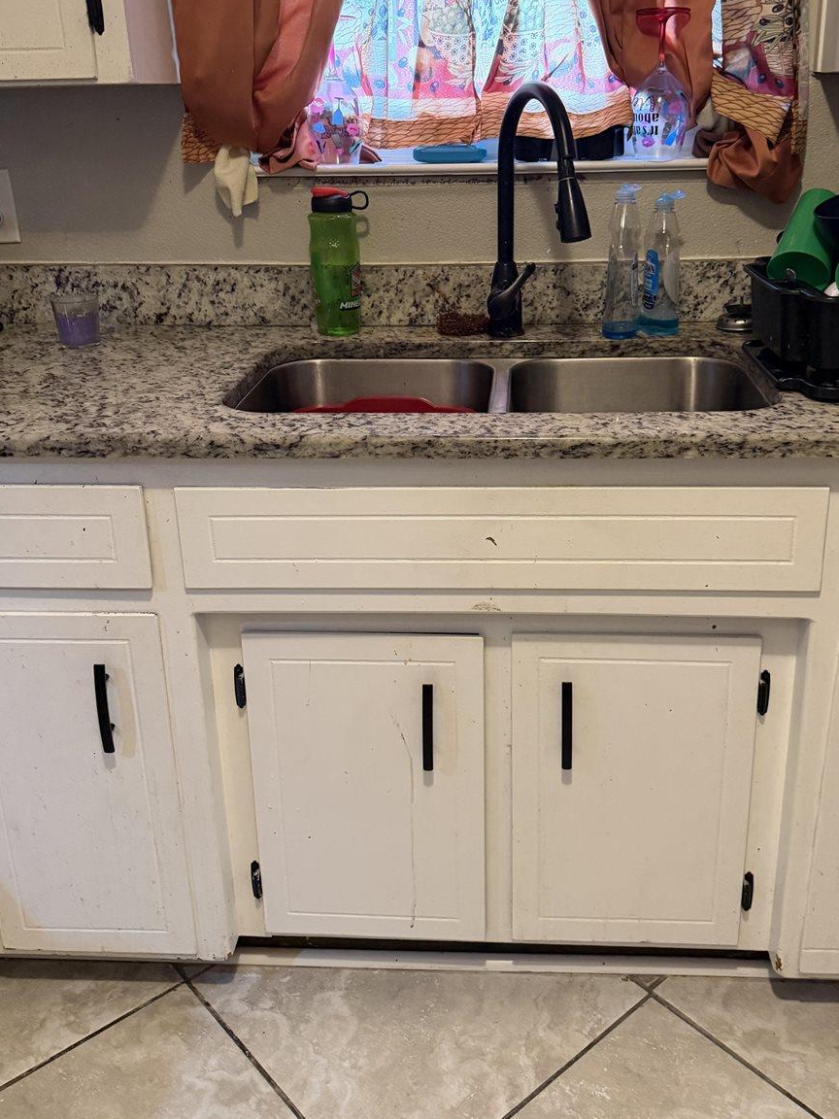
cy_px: 463
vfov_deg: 56.5
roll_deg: +0.1
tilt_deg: -17.2
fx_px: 1034
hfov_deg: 44.1
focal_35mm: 32
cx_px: 472
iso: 500
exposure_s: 1/60
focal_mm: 6.76
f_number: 1.78
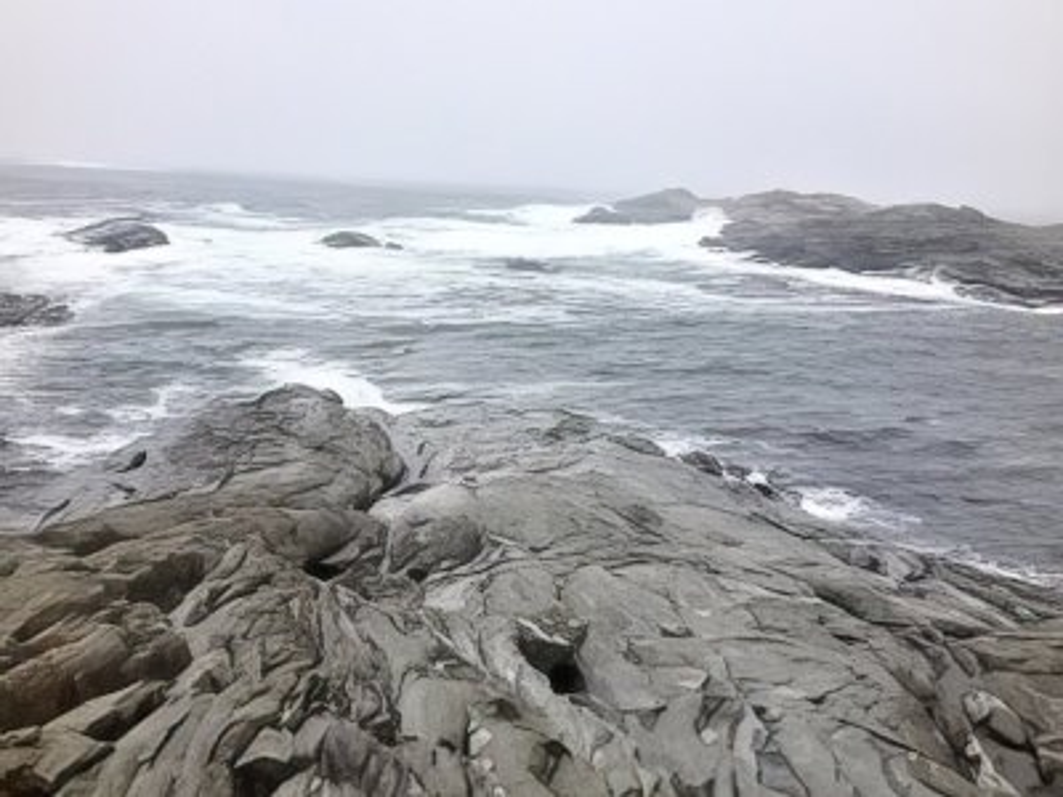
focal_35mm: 35
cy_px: 398
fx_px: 1075
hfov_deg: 52.6
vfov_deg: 40.7
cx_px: 532
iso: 50
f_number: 2.4
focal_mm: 4.3
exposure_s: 1/198
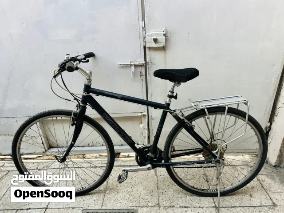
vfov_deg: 56.8
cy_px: 106
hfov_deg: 71.6
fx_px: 197
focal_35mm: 24
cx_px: 142
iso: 500
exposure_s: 1/60
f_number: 1.78
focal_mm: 6.86
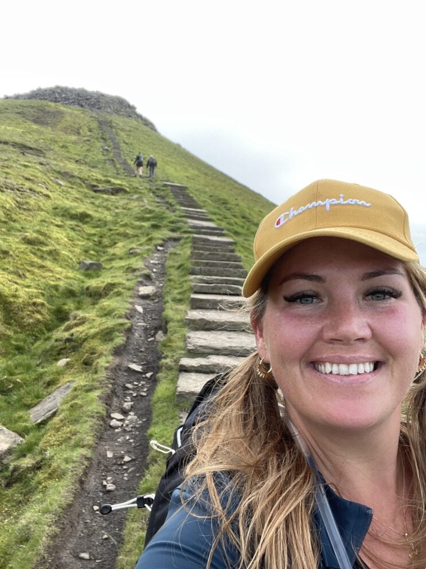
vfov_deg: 58.4
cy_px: 289
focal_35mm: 31
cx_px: 211
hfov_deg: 45.4
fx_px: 509
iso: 25
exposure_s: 1/127
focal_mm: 2.71
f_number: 2.2
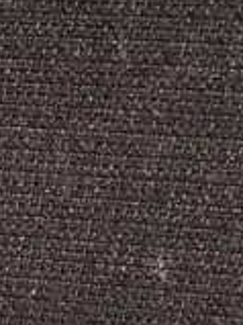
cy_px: 415
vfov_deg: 11.1
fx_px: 1631
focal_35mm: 174
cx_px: -331
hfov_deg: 7.9
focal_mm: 2.87
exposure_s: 1/100
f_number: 2
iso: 200
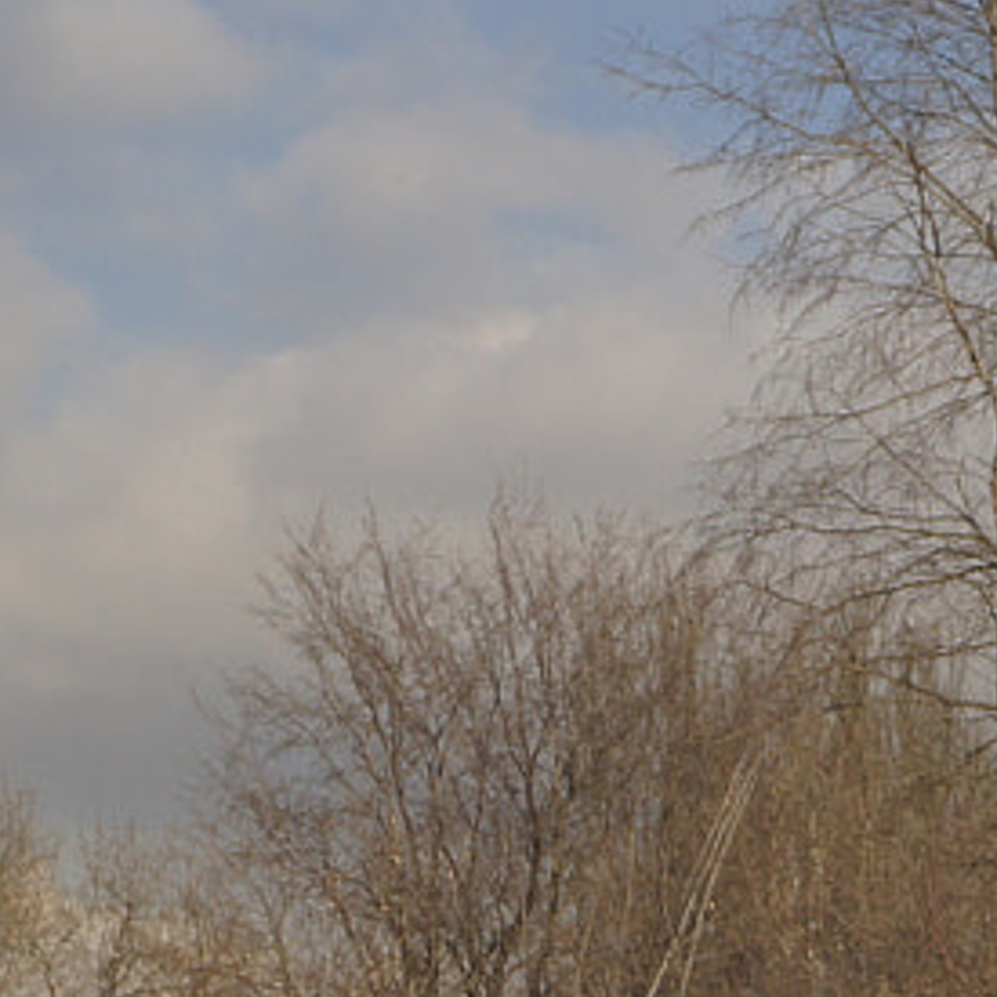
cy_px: 990
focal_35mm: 178
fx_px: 5800
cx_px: 1762
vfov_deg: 9.8
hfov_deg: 9.4
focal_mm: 24
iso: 100
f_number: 4
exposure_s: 1/2000
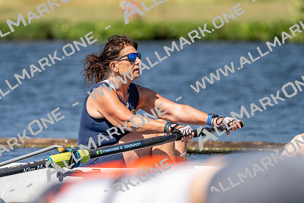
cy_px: 102
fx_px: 3657
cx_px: 152
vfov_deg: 3.2
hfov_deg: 4.8
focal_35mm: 433
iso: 250
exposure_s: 1/2000
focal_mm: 433
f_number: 6.3
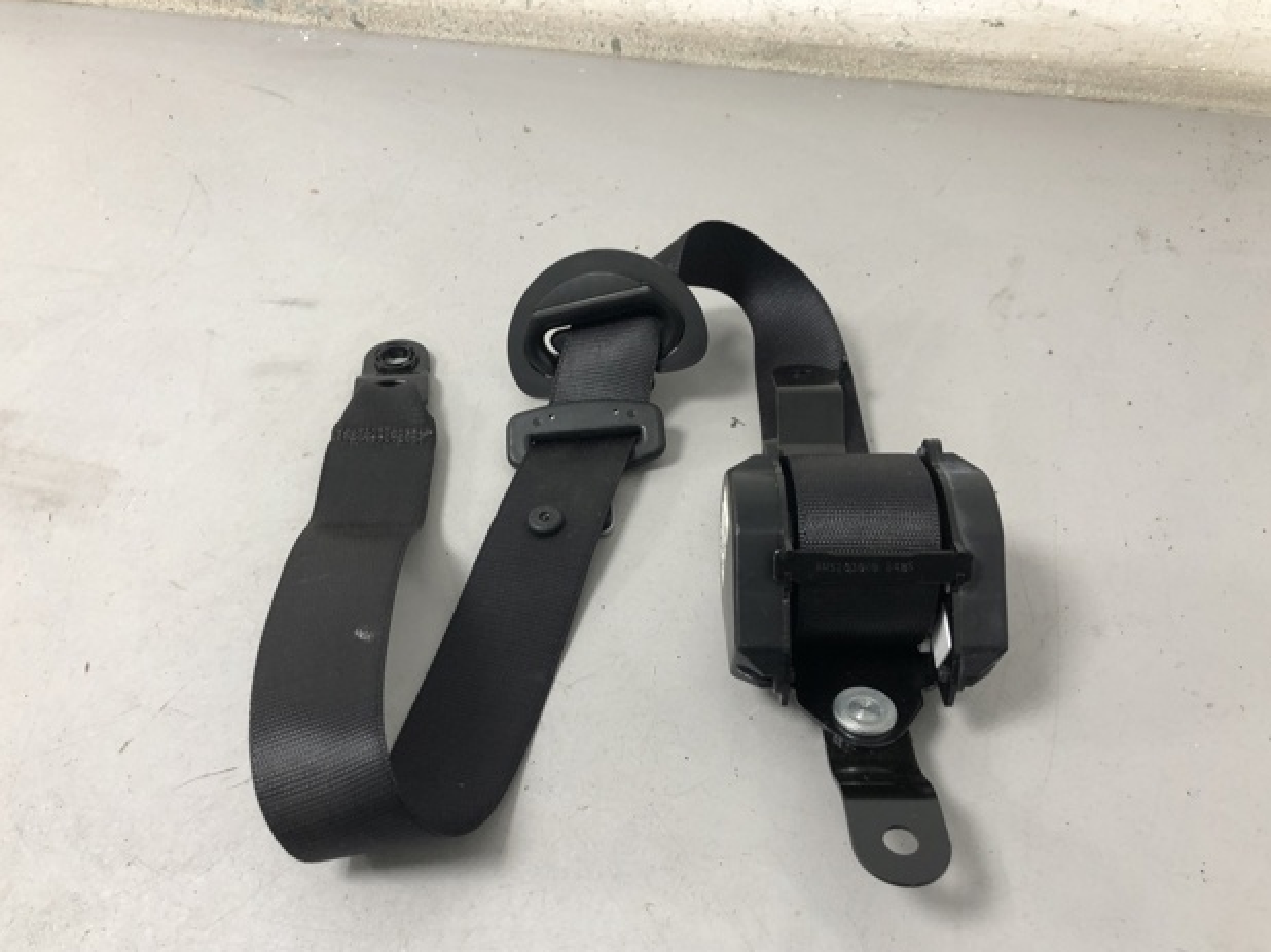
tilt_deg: -45.5
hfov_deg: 61.7
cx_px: 625
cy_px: 491
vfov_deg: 48.2
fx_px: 1064
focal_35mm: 29
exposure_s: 1/20
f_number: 1.8
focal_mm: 4
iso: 32
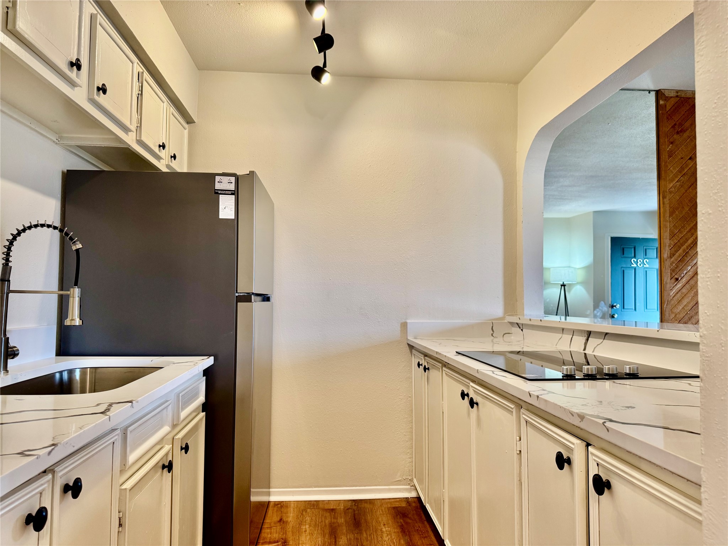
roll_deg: -0.8
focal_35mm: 24
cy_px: 273
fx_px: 505
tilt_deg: +2.8
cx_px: 364
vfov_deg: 56.8
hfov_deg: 71.6
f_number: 1.78
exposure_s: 1/120
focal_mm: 6.76
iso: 160
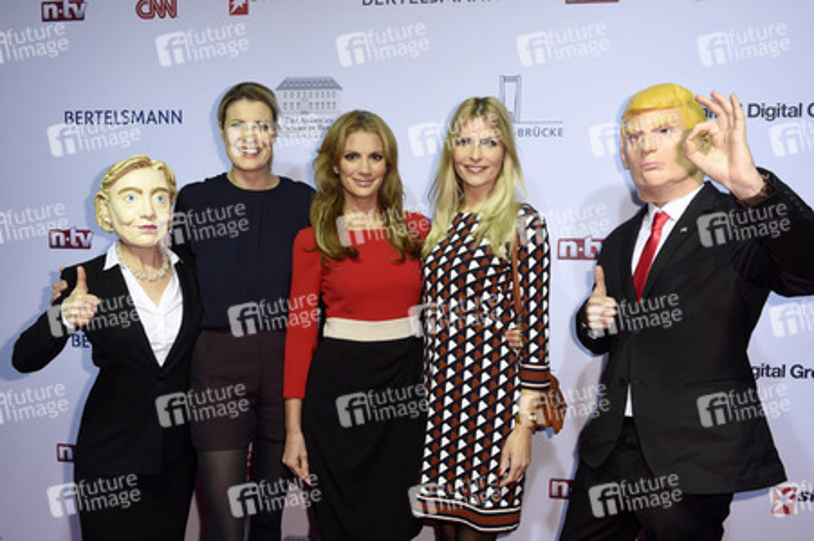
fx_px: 700
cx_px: 407
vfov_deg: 42.3
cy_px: 270
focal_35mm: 31
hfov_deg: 60.3
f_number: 8
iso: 800
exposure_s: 1/320
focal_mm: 31
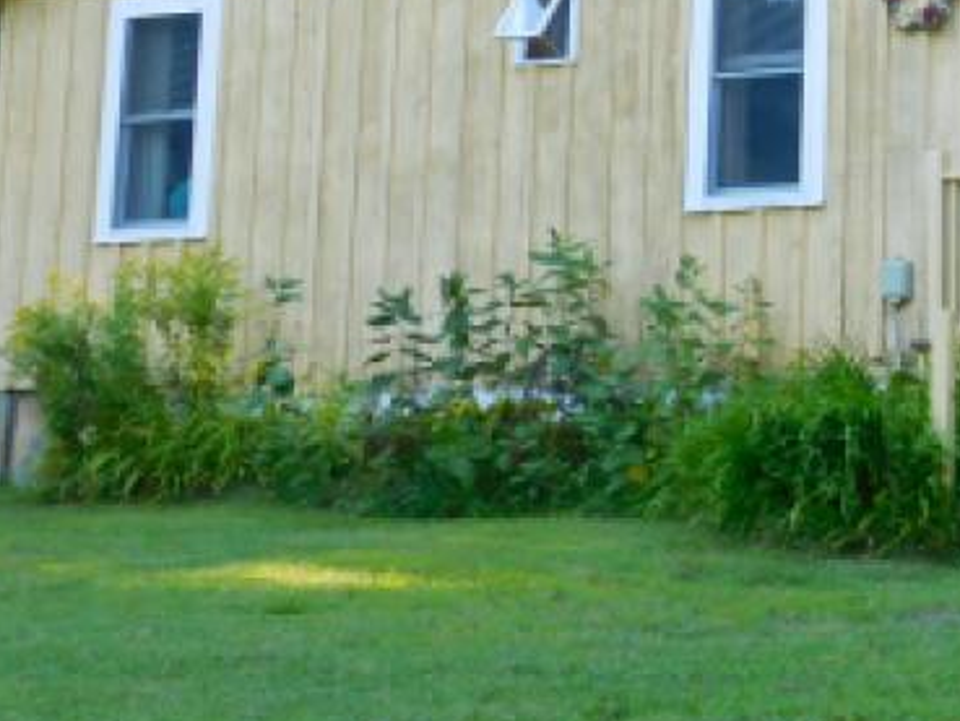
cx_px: 1098
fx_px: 3079
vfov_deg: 13.1
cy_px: -74
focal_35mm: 111
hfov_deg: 17.1
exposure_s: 1/160
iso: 125
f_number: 3.6
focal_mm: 7.1
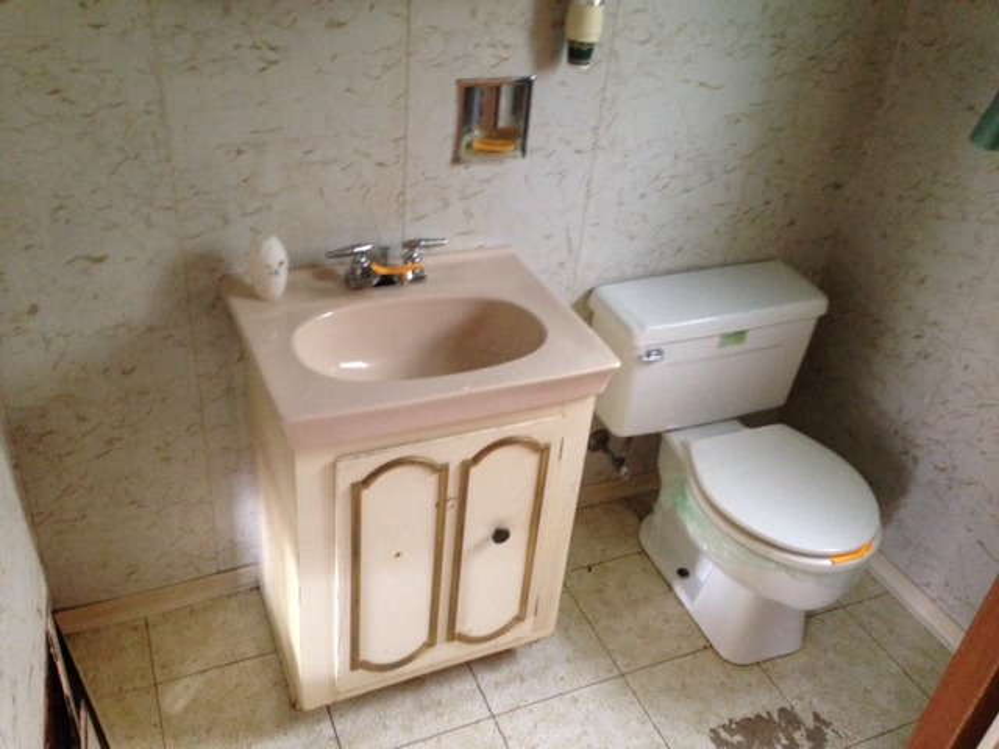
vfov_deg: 42.9
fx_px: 952
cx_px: 500
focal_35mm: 33
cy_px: 374
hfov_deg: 55.4
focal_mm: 4.12
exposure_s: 1/17
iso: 400
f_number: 2.4
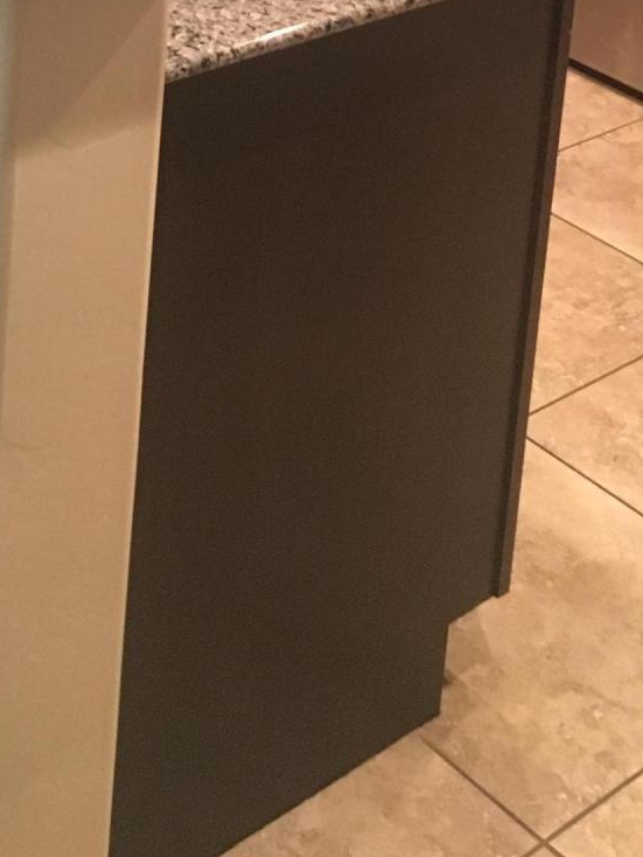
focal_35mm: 79
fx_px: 1955
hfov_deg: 18.7
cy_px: -297
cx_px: 291
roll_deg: -3.6
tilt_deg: -12.9
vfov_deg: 21.9
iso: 250
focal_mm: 4.15
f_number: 2.2
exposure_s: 1/15
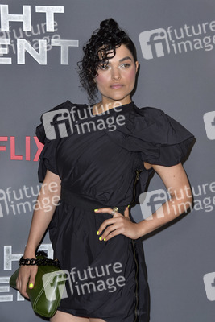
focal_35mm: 85
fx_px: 761
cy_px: 161
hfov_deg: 16.1
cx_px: 108
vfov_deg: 23.9
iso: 400
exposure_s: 1/250
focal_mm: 85
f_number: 6.3
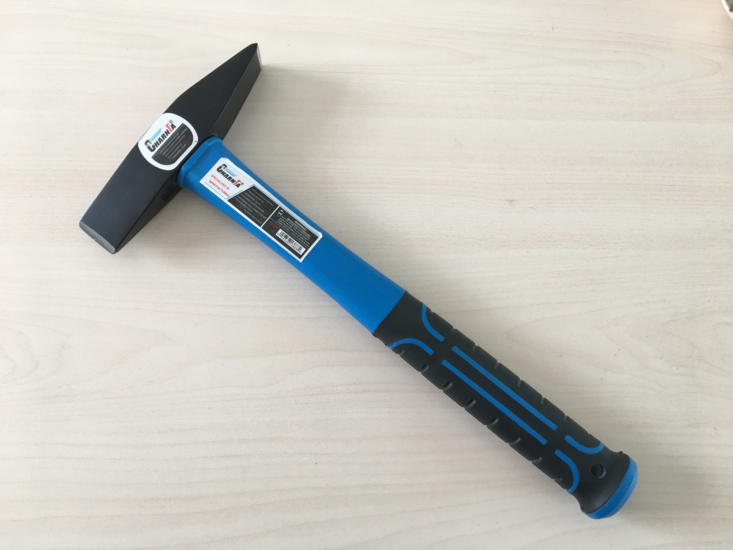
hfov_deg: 61.7
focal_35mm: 29
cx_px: 366
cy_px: 275
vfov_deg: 48.2
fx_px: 614
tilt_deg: -79.7
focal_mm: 4.15
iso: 50
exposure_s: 1/33
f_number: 2.2
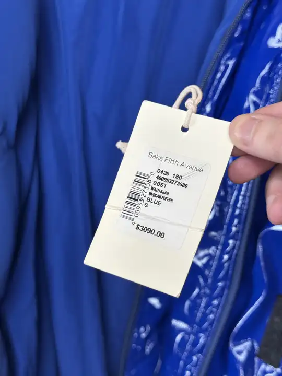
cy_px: 188
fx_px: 521
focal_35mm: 48
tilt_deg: -11.7
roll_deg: -2.6
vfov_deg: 39.7
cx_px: 141
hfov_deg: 30.3
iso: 64
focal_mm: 6.76
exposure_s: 1/50
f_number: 1.78
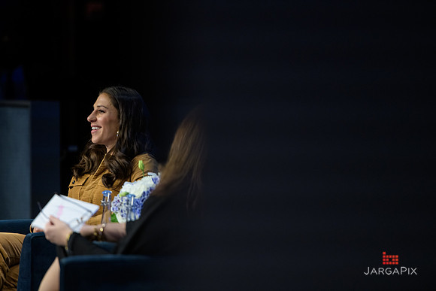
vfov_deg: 6.9
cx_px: 218
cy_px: 146
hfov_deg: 10.3
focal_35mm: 200
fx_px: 2423
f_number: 3.2
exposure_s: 1/200
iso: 1600
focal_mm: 200
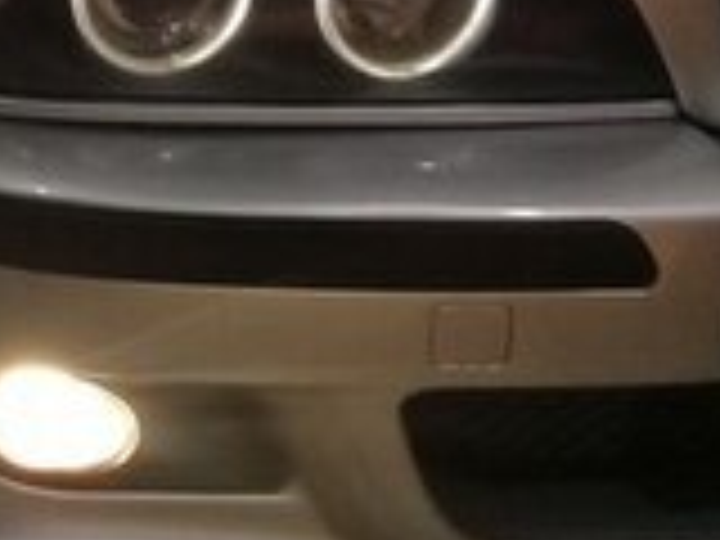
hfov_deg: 14.9
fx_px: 2662
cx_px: -144
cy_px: -488
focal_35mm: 128
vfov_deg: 10.7
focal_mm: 3.3
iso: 64
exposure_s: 1/33
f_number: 2.2
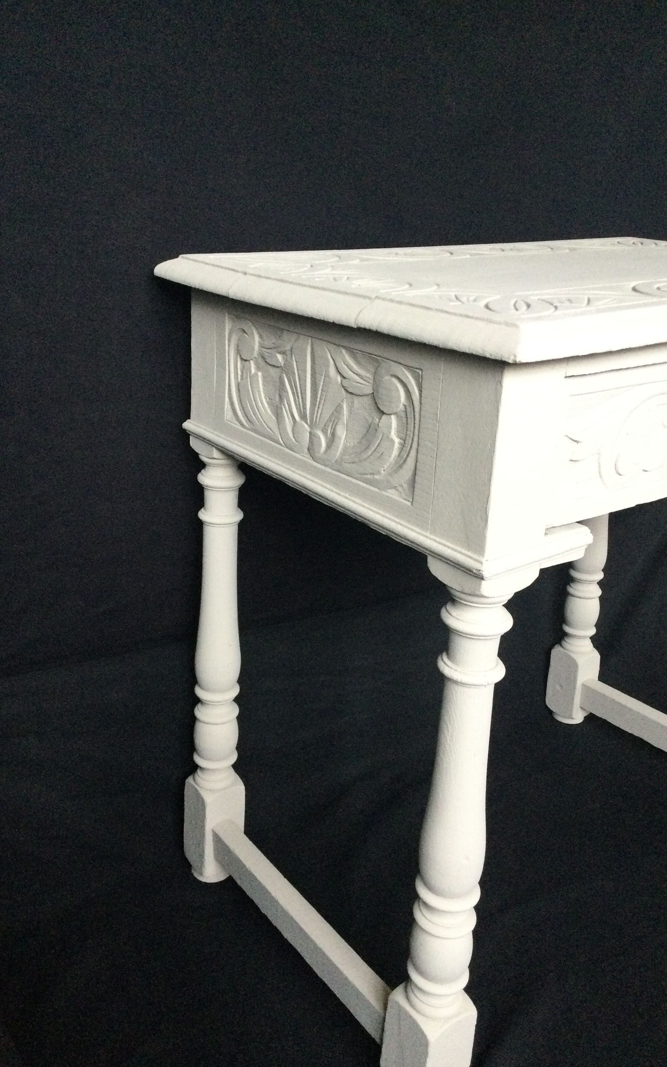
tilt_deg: -20.2
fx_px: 960
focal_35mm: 33
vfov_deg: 58.1
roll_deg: -0.9
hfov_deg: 38.3
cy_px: 535
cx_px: 316
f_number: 2.4
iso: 250
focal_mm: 3.3
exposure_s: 1/33
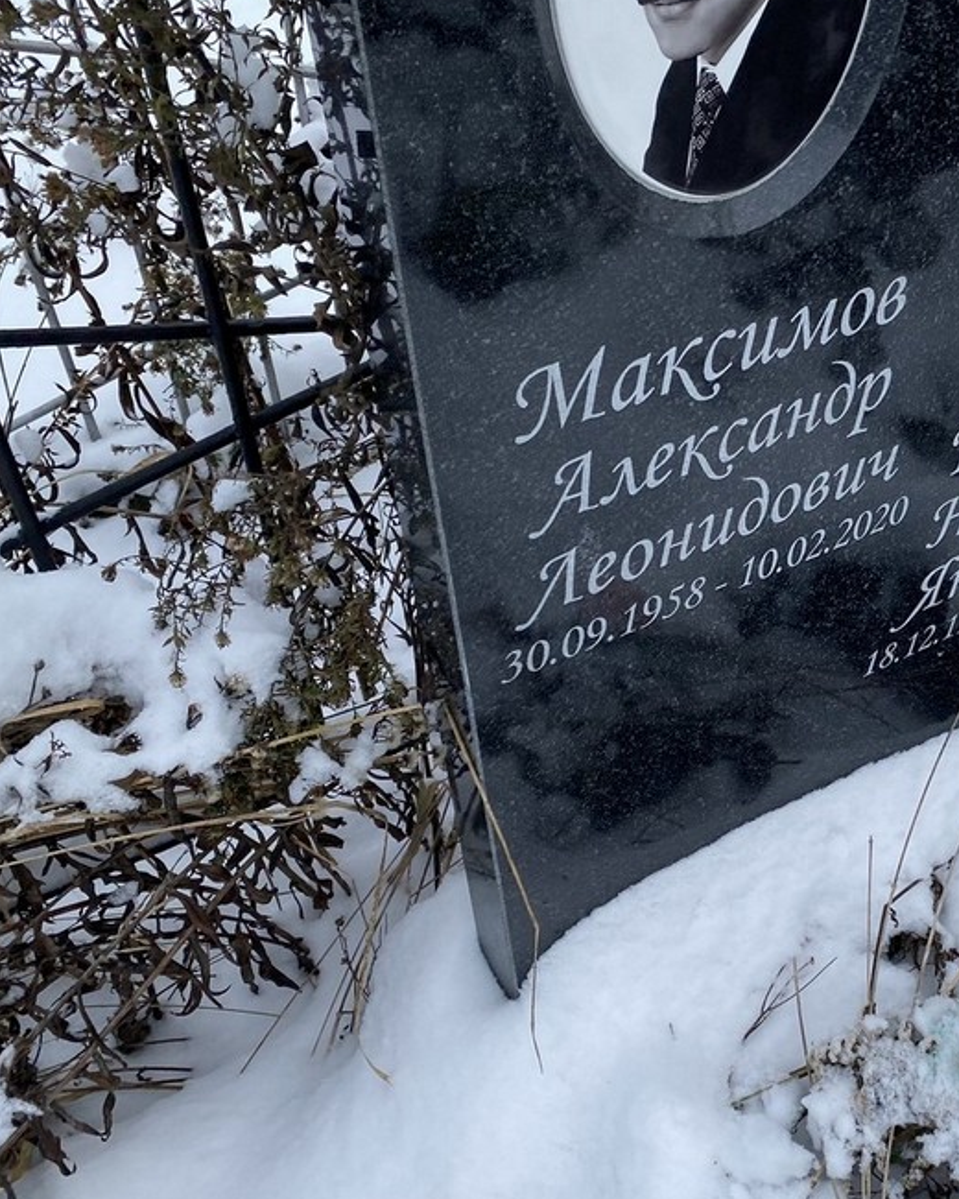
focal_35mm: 40
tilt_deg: -51.7
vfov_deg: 45.7
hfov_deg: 35.1
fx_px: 1419
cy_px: 651
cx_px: 867
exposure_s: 1/702
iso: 32
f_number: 1.8
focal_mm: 4.25
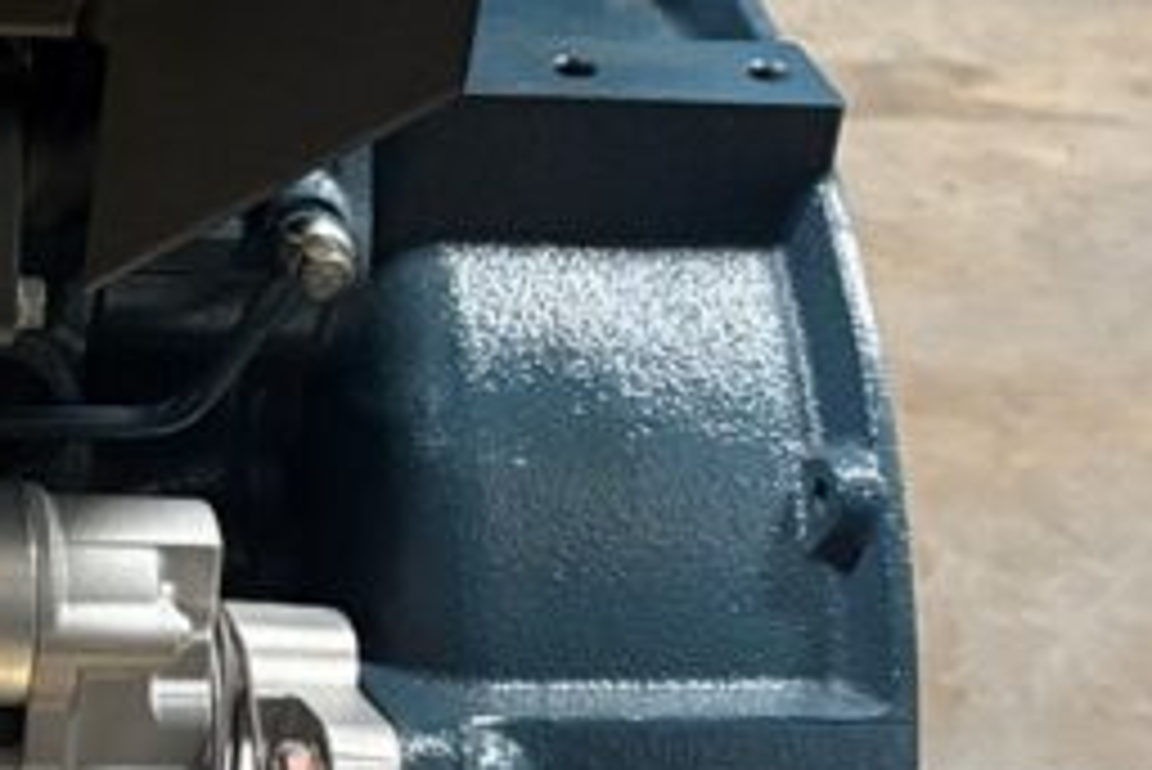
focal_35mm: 108
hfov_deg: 17.3
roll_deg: -2.2
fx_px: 3458
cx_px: -490
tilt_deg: -24.3
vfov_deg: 12.6
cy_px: 36
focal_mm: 5.96
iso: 640
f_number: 1.6
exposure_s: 1/40
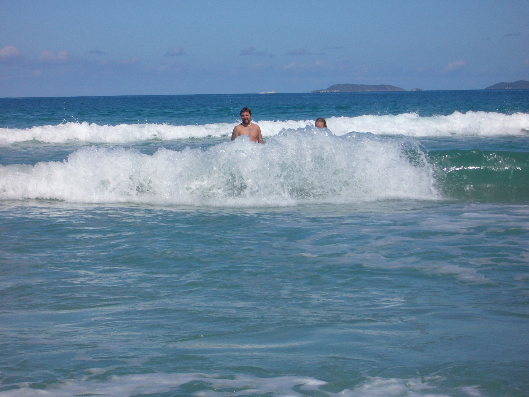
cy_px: 198
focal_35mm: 105
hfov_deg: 18.7
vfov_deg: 14.1
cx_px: 264
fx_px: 1605
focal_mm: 17.4
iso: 80
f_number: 10
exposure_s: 1/250
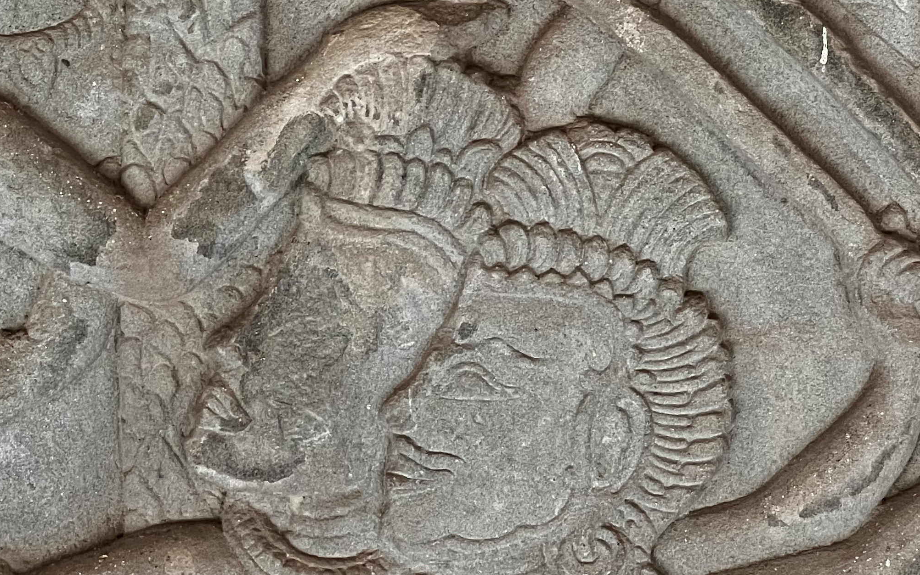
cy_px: 117
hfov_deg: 12.8
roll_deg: +0.7
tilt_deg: -3.0
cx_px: 216
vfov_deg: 8.0
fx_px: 4087
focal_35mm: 163
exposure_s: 1/90
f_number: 2.8
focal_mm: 9
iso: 200
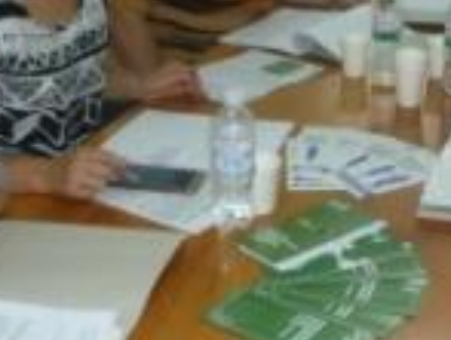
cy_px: 70
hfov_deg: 25.1
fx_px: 993
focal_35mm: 76
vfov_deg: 19.3
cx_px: 371
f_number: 5
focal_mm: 4.1
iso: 250
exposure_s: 1/30
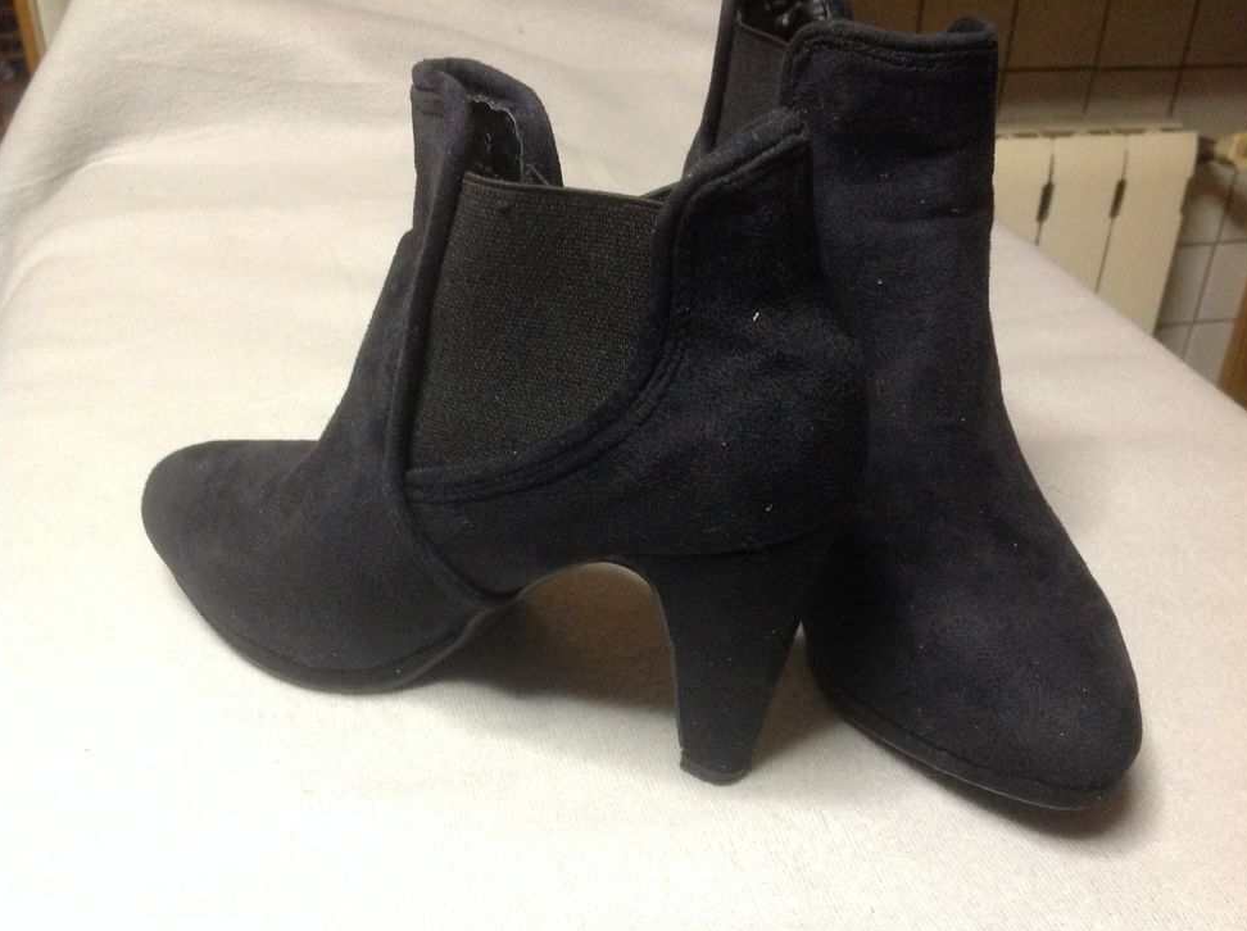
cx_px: 634
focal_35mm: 36
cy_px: 469
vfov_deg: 39.6
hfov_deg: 51.4
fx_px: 1295
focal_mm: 4.28
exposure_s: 1/17
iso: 400
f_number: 2.4
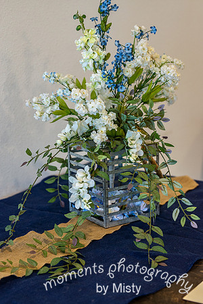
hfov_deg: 16.1
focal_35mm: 85
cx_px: 102
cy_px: 152
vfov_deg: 23.9
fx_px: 719
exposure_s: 1/250
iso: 640
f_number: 3.5
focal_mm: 85
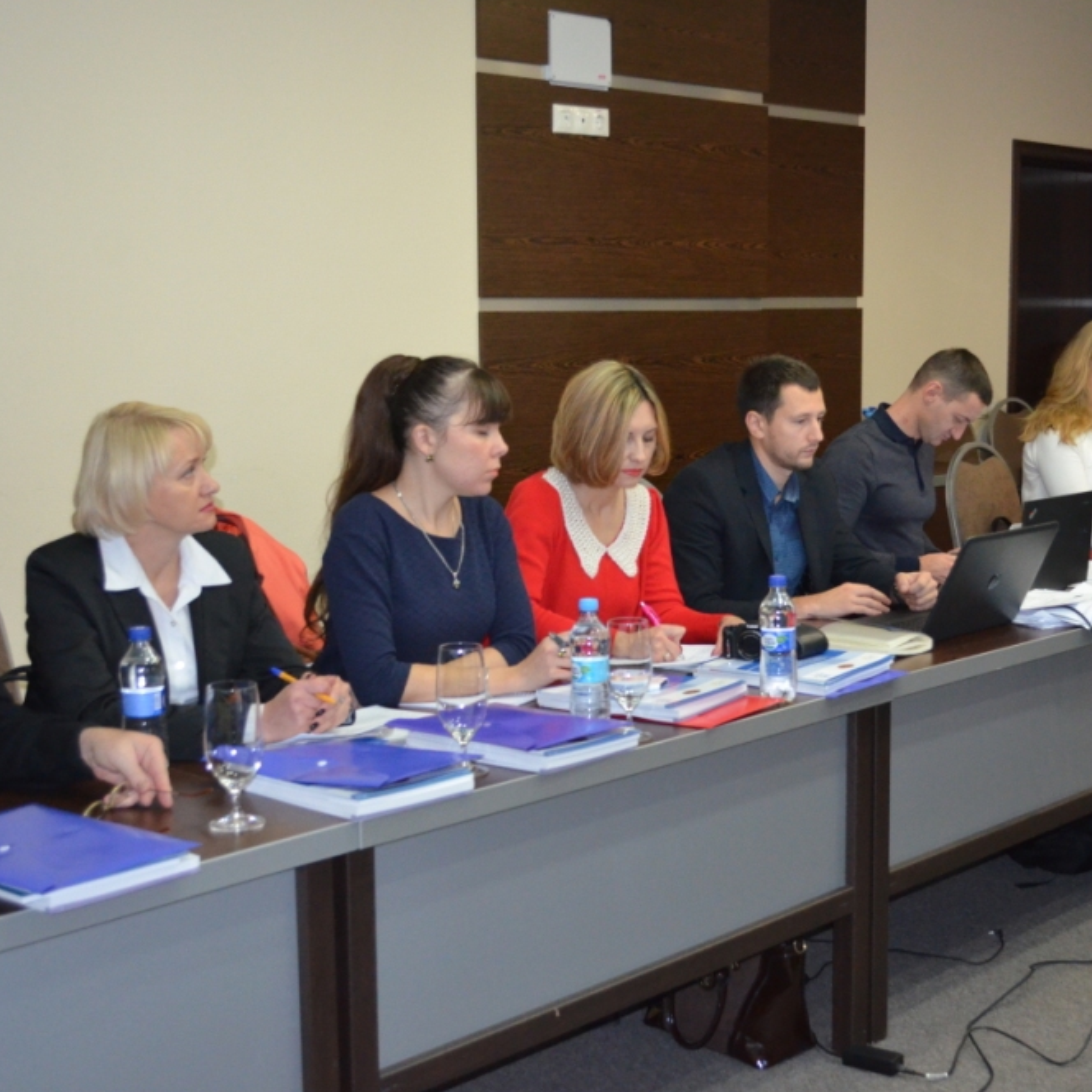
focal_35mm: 51
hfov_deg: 33.2
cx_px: 704
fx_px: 1820
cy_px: 556
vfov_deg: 33.4
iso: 2500
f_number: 4.2
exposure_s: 1/60
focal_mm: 26
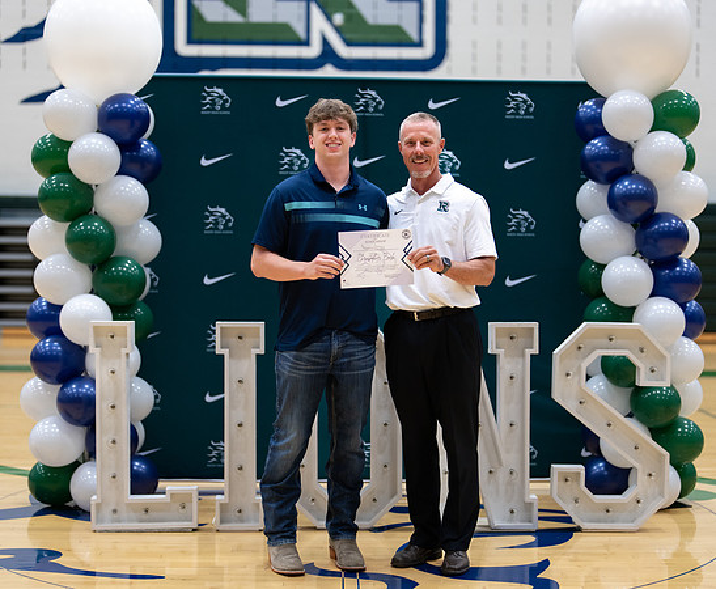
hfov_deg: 30.7
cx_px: 363
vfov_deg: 25.4
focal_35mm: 61
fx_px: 1306
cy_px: 303
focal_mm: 50
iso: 400
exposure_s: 1/320
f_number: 1.2
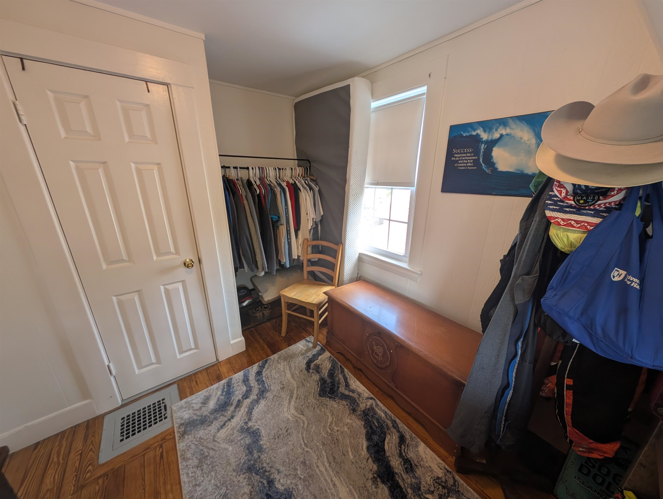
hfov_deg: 110.5
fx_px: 230
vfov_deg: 94.6
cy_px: 250
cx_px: 332
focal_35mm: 12
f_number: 1.95
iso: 49
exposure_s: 1/39.4
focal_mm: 2.23
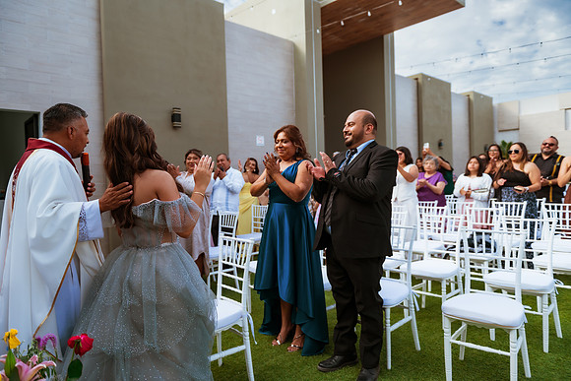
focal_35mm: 24
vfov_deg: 53.2
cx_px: 286
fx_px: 381
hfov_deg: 73.7
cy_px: 190
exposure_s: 1/1250
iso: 100
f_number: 2.8
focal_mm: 24
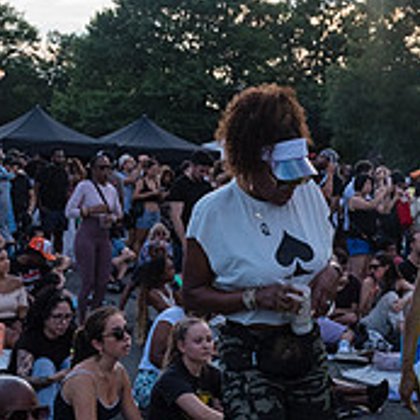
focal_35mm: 80
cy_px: 317
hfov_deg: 21.6
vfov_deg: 21.5
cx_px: 286
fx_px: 1098
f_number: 5
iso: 2000
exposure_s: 1/3200
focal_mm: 28
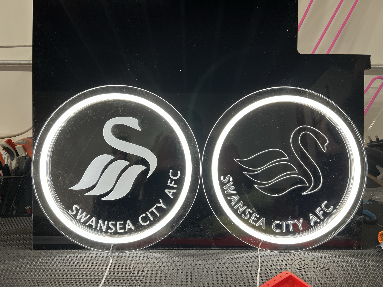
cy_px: 144
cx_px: 192
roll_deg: -0.7
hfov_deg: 67.3
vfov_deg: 53.1
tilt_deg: -17.7
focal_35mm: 26
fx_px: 288
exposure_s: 1/100
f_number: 1.5
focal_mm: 5.7
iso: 40
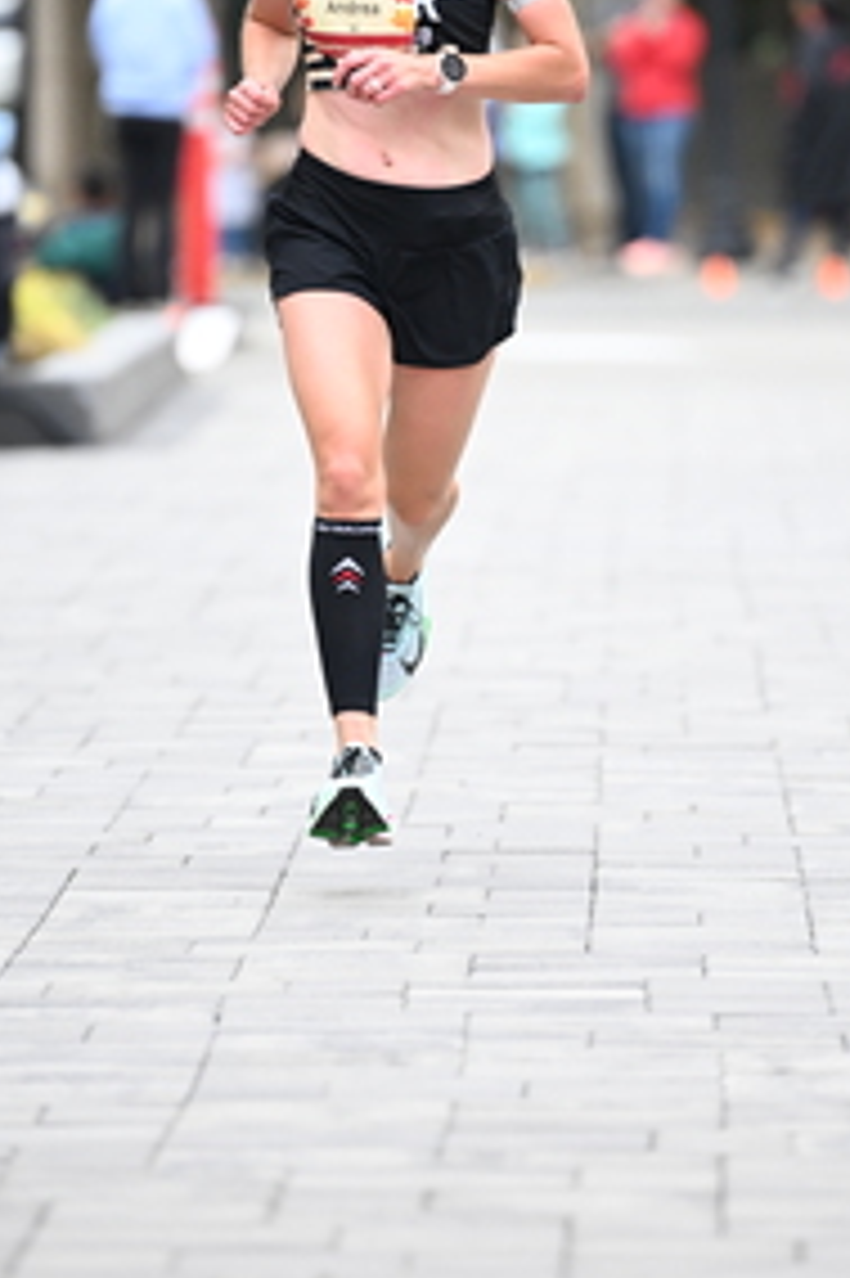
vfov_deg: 5.3
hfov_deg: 3.5
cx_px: 519
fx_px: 13757
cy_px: 482
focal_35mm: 388
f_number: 2.8
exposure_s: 1/1000
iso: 1600
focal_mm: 200
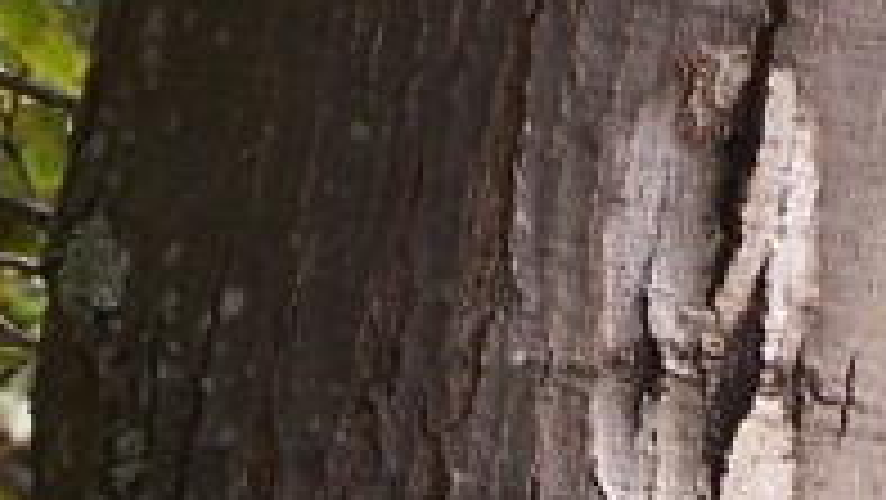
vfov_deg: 1.5
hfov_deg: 2.7
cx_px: 926
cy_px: 919
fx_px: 18544
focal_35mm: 789
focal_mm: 23.1
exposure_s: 1/125
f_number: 3.2
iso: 80
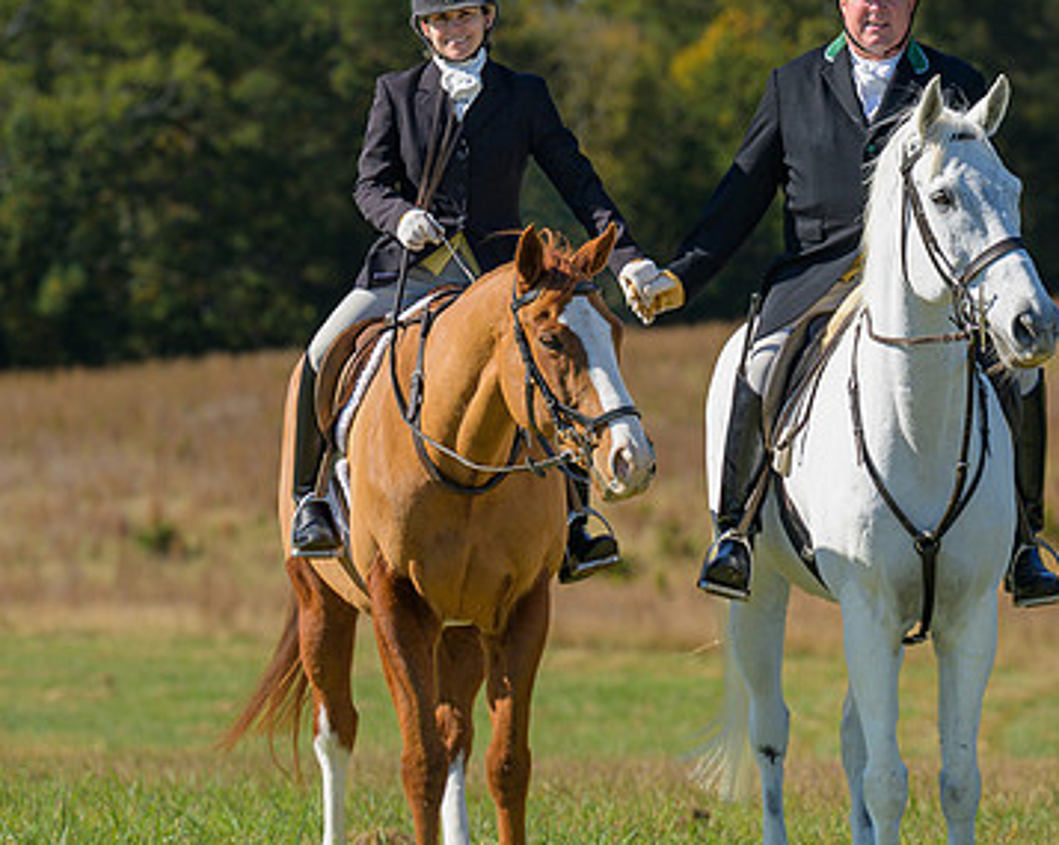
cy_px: 307
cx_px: 904
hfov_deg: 7.3
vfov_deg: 5.9
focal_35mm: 263
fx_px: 8236
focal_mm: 120
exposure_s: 1/640
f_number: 4
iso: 200
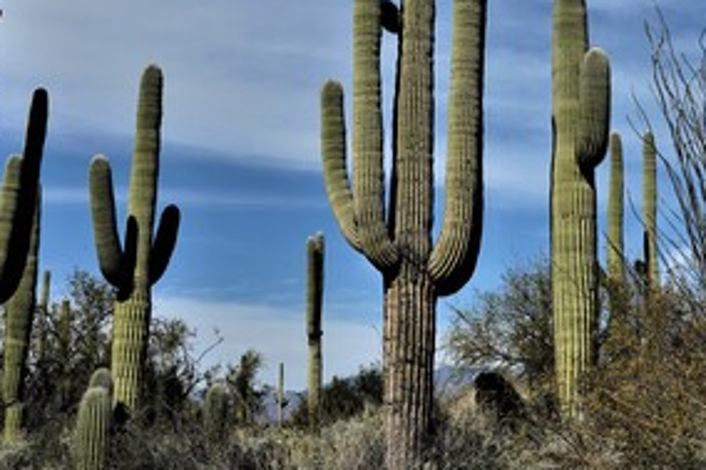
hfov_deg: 26.8
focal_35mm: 75
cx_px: 502
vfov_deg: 17.8
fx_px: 1470
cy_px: 19
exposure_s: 1/30
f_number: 22
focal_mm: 38
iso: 100
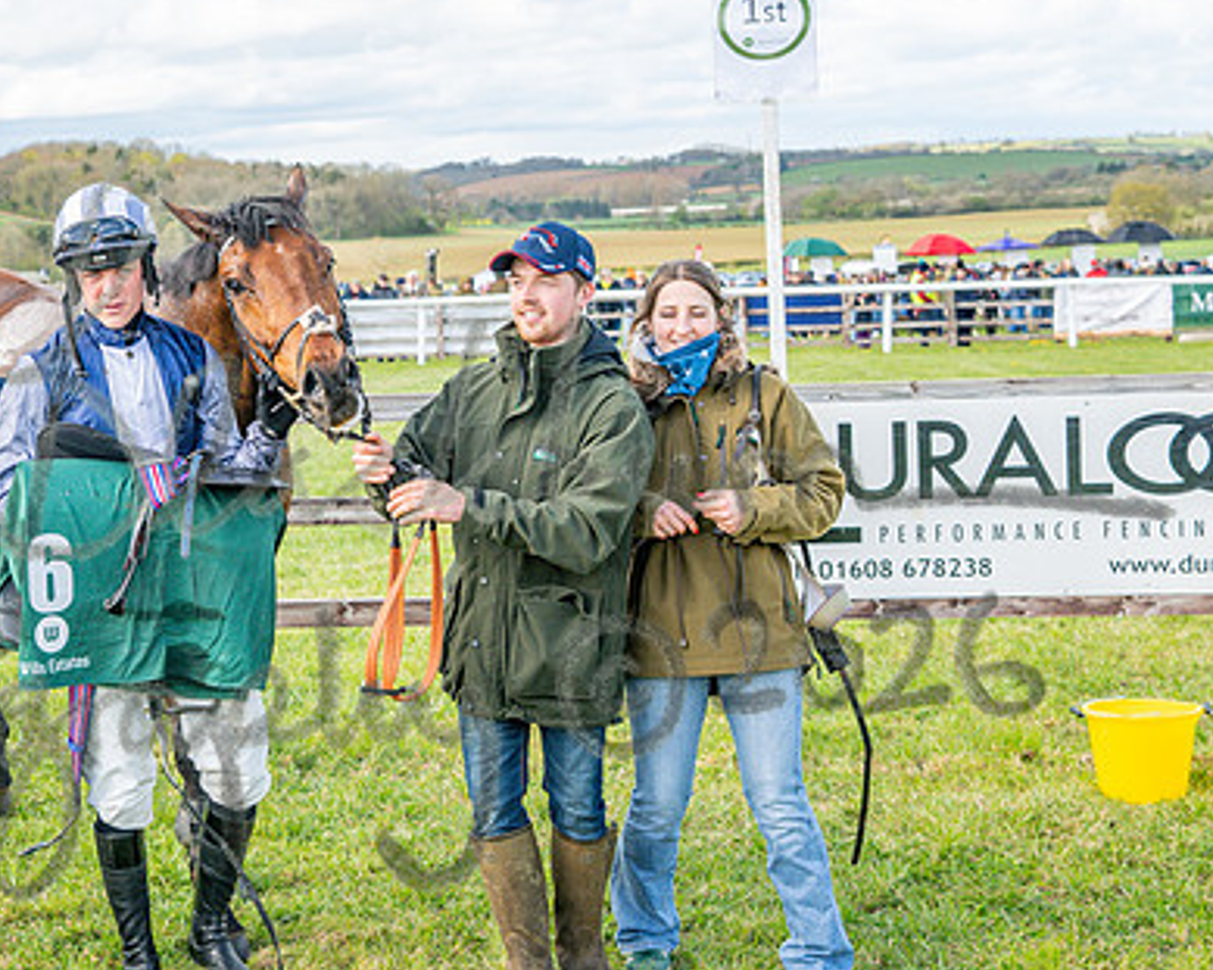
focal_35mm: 70
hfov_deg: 26.6
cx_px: 234
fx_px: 2512
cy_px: 378
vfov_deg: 21.8
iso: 400
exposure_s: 1/800
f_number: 4.5
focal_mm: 37
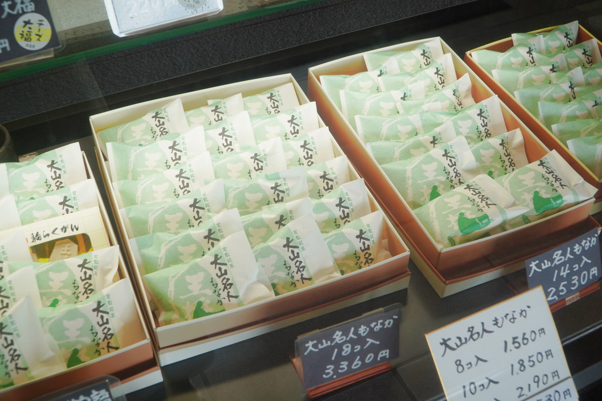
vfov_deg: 34.2
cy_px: 200
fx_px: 652
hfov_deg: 49.6
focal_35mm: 39
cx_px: 301
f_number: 7.1
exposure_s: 1/40
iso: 100
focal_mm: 26
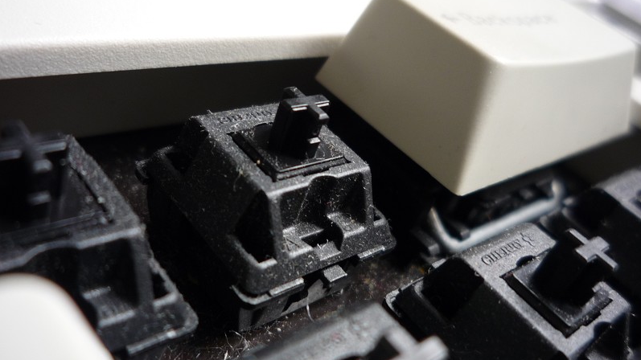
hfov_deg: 56.6
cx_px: 321
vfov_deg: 33.6
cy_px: 211
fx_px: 595
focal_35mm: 35
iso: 100
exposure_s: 1/8
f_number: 3.3
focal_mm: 5.2
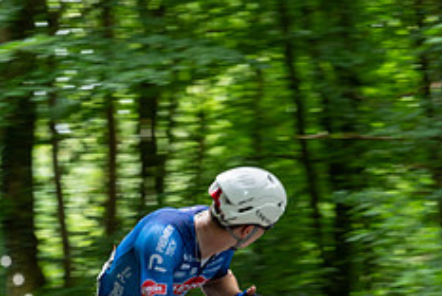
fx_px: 2139
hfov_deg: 11.8
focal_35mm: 174
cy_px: 270
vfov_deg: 7.9
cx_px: 165
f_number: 4.5
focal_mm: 70
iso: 800
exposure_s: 1/160
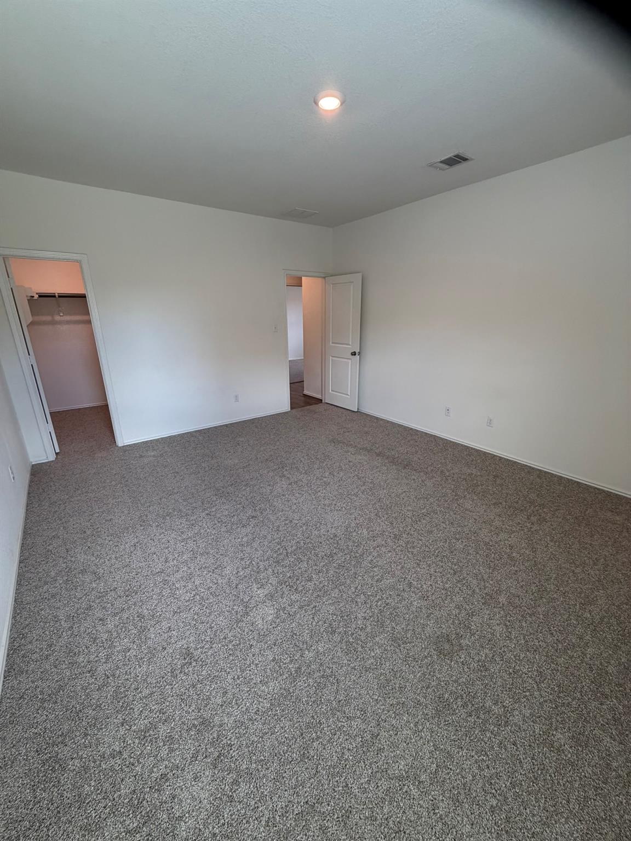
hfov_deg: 85.7
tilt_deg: -16.6
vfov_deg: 102.1
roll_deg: +1.0
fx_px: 340
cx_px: 316
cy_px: 420
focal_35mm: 14
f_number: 2.2
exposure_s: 1/120
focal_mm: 2.22
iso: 250
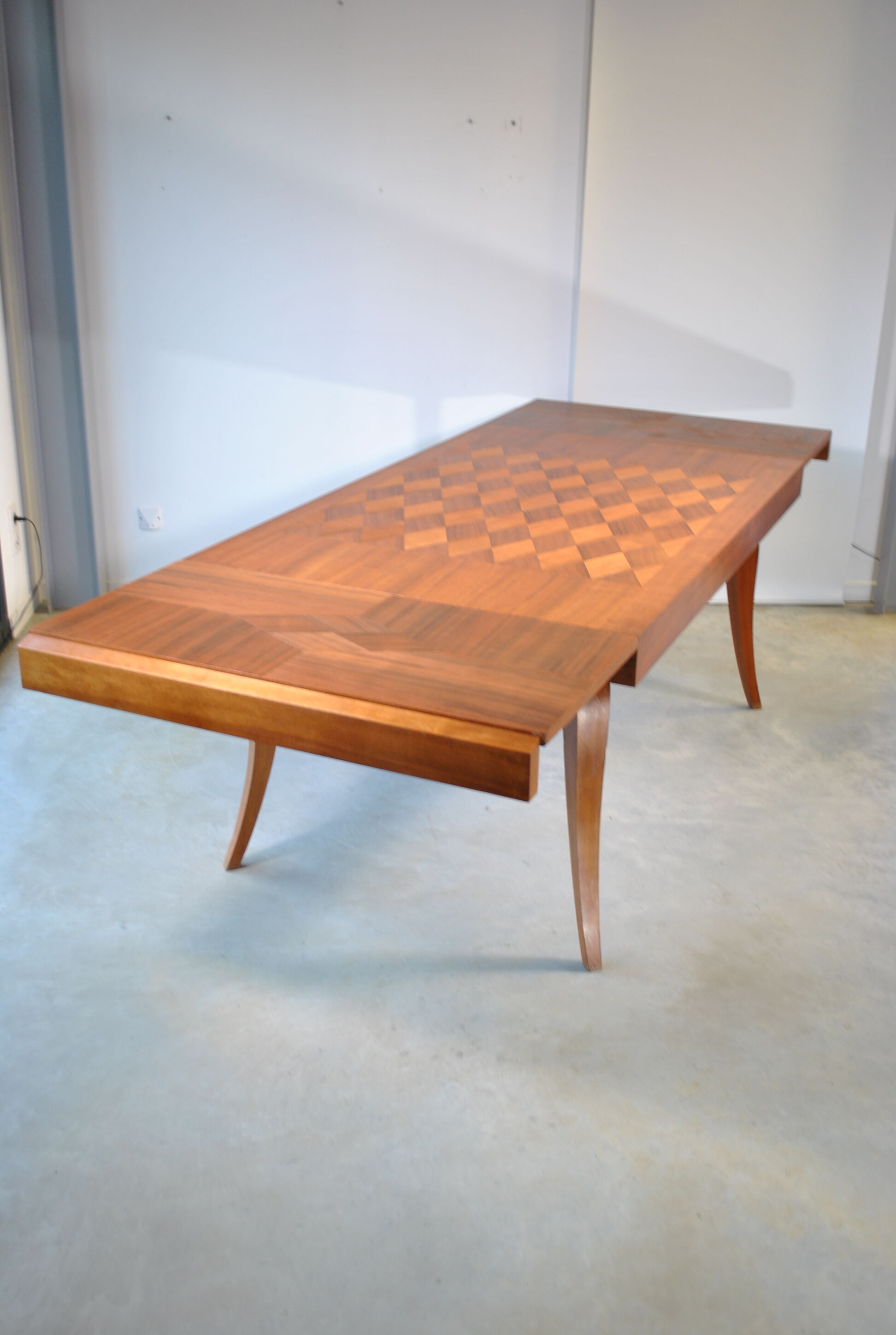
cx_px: 448
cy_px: 668
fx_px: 1338
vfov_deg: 53.0
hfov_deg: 37.0
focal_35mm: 36
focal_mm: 24
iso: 200
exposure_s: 1/20
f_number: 4.5
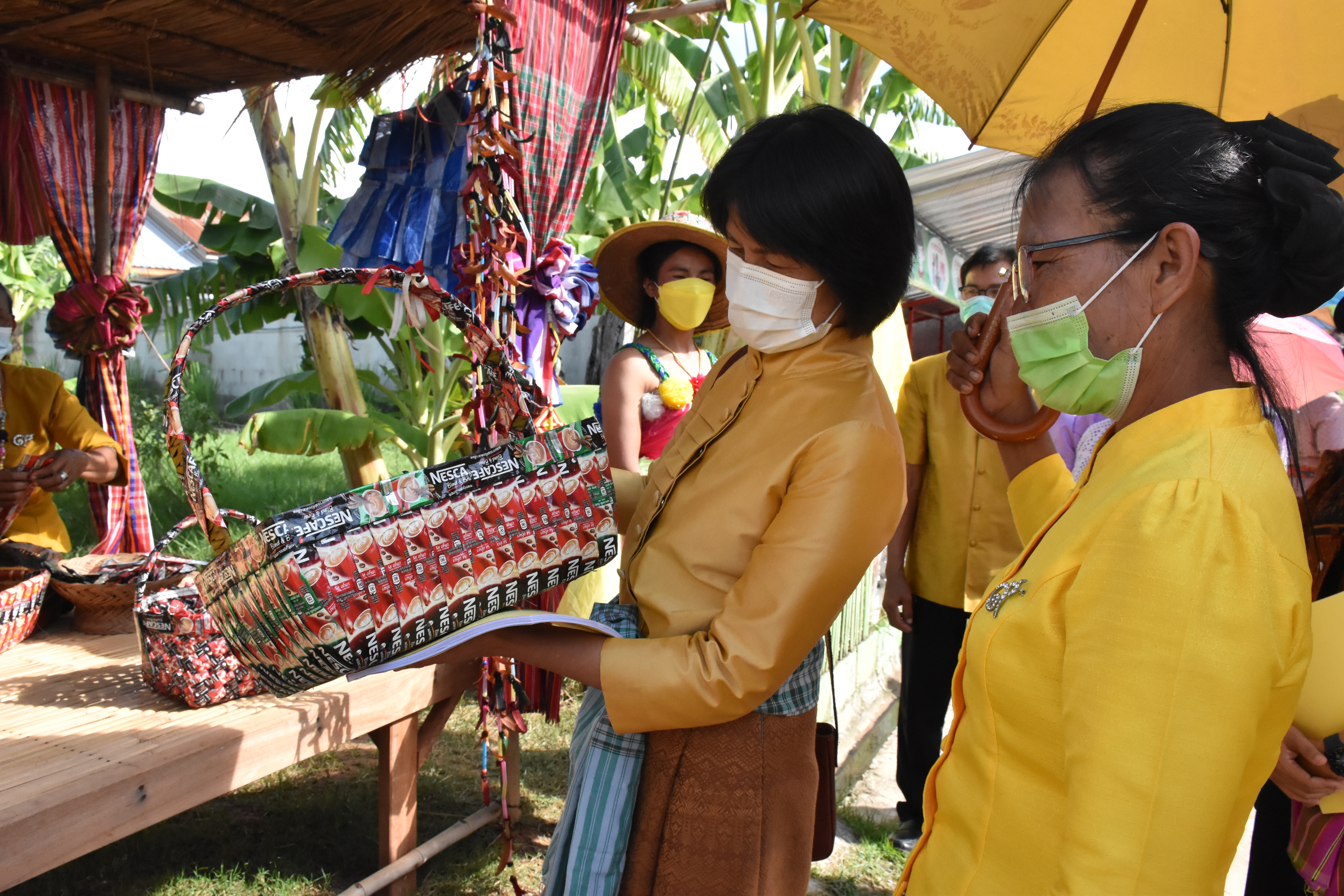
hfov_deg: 67.4
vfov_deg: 47.9
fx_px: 1008
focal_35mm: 27
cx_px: 672
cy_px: 448
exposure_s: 1/1250
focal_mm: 18
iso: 2500
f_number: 8
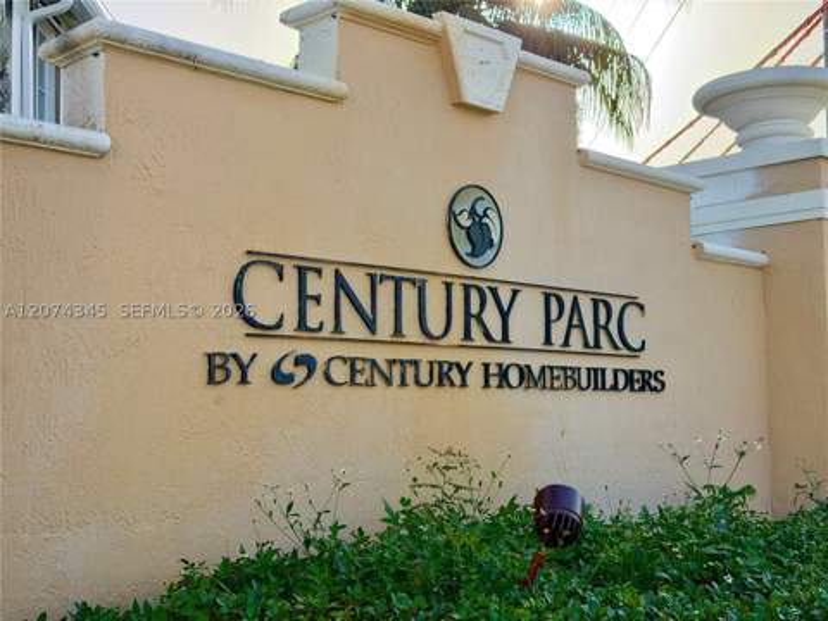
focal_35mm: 48
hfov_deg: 39.7
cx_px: 414
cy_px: 310
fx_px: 1148
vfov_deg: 30.3
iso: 100
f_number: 1.78
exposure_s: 1/1838
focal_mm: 6.76
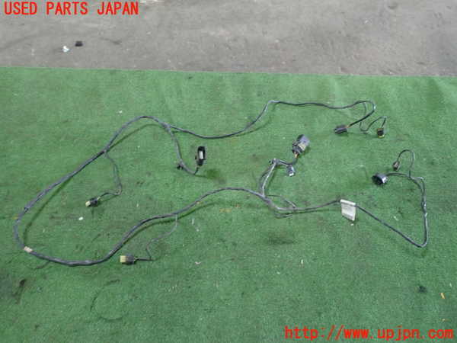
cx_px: 228
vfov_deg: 46.8
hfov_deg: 60.0
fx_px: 396
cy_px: 172
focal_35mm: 30
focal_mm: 5.4
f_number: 2.3
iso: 400
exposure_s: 1/30
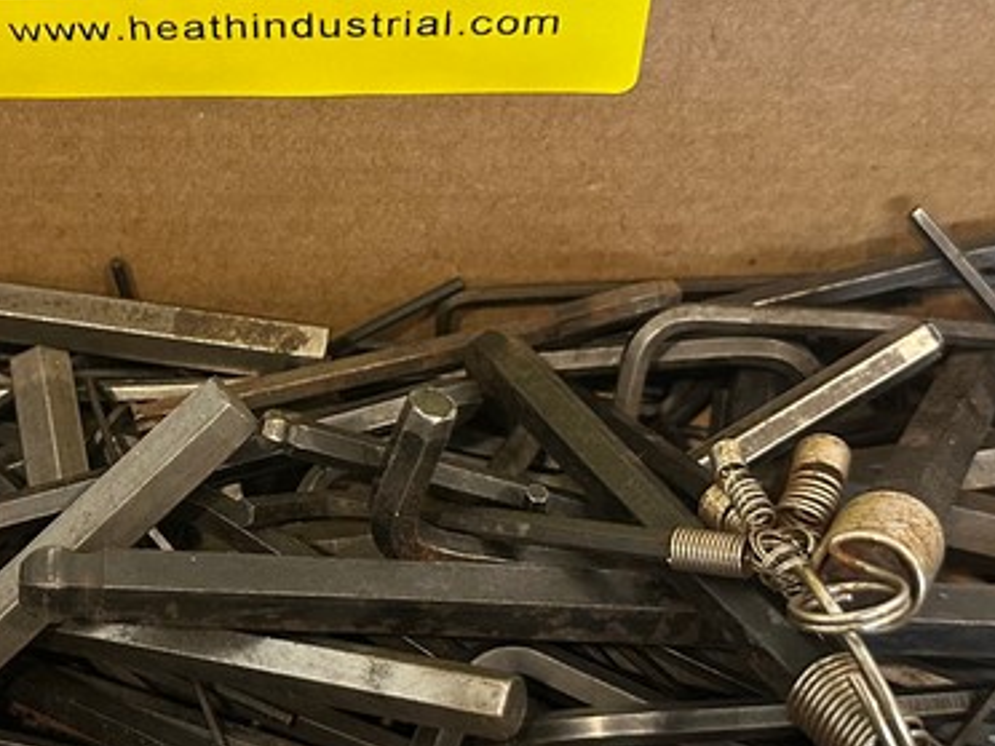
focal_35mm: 66
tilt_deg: -56.1
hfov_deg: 28.9
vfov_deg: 22.2
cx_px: 249
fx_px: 1897
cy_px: 425
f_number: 1.78
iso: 320
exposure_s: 1/53
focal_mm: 6.86
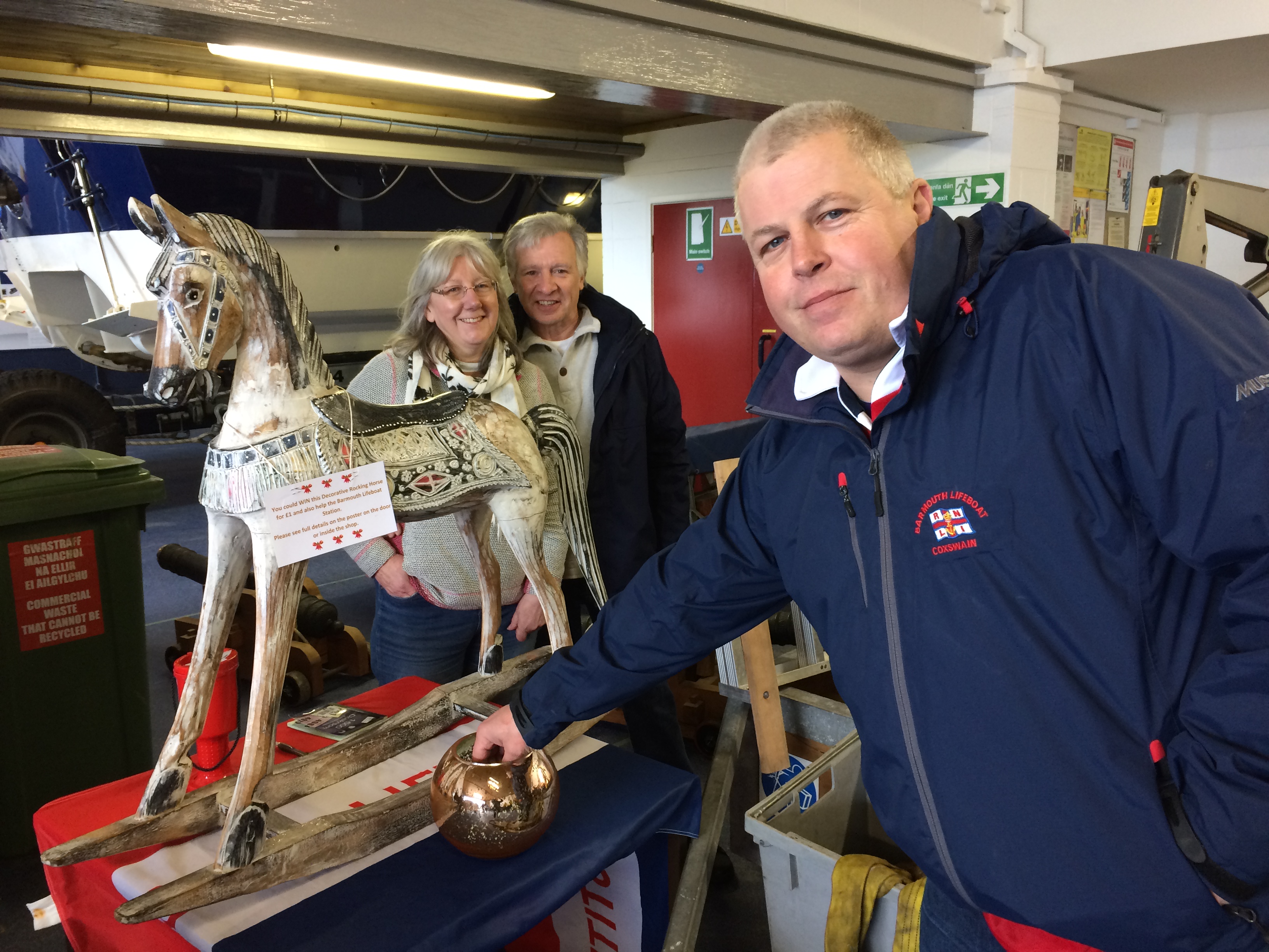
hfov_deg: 61.7
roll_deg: +1.6
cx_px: 634
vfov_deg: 48.2
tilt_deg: -10.4
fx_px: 1063
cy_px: 476
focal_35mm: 29
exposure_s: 1/33
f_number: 2.2
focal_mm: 4.15
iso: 125
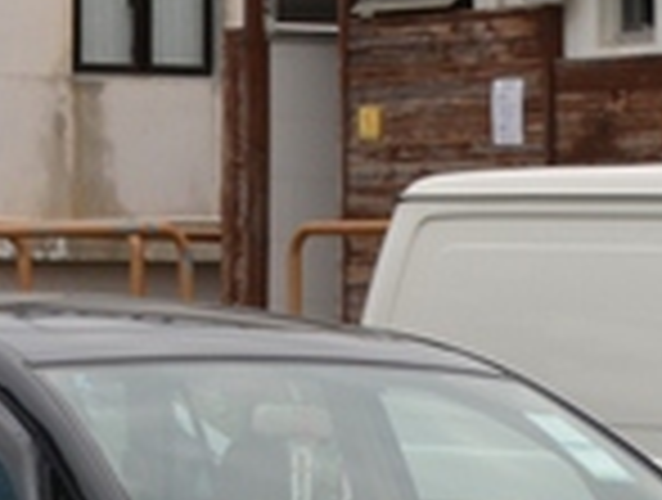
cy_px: -320
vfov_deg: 4.6
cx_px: -410
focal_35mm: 320
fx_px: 6135
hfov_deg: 6.1
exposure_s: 1/250
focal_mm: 32
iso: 100
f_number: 8
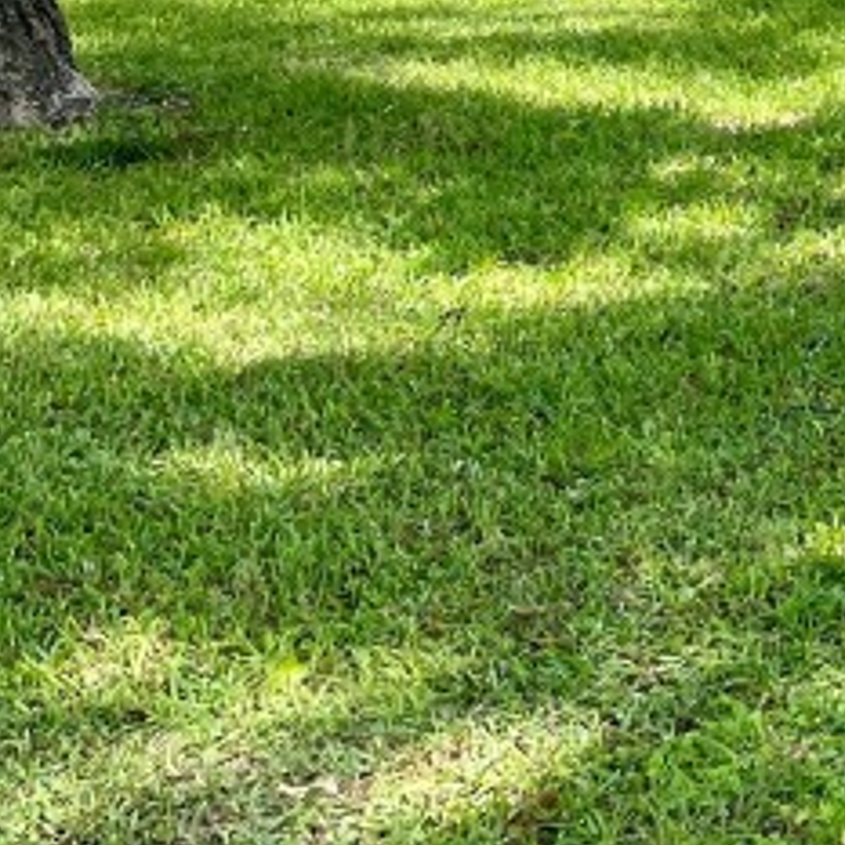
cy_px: -207
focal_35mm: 101
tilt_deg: -4.6
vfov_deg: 16.4
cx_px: 1719
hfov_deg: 14.2
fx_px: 2789
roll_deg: -0.1
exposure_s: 1/1087
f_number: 1.6
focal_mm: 5.1
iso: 32
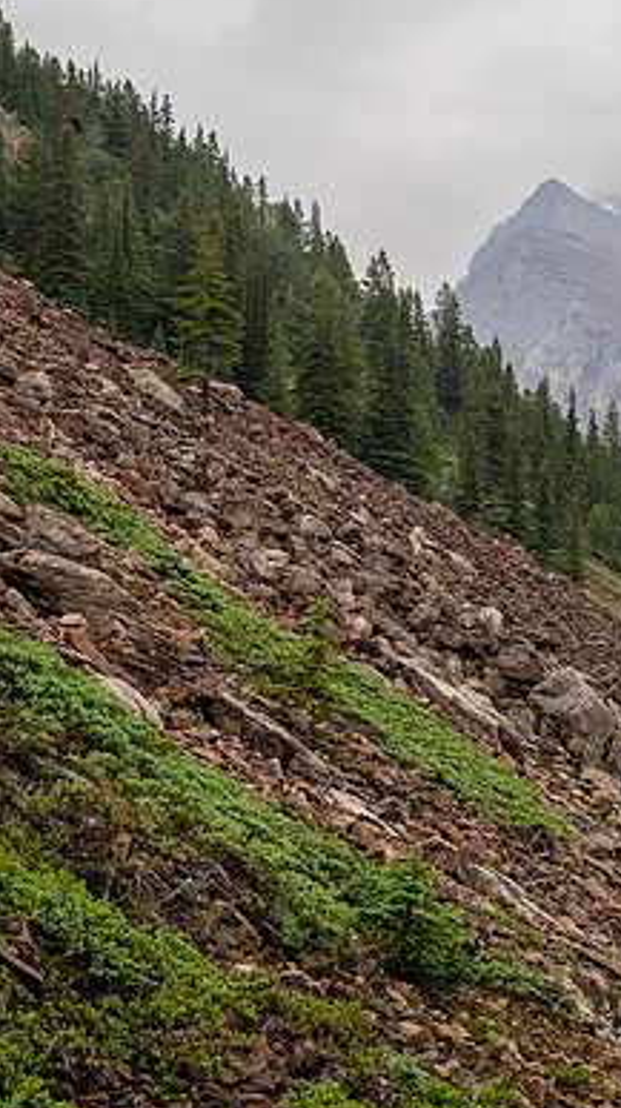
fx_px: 2494
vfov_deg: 25.0
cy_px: 577
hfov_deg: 14.0
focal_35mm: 85
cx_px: 641
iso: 200
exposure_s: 1/100
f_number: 8
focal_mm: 26
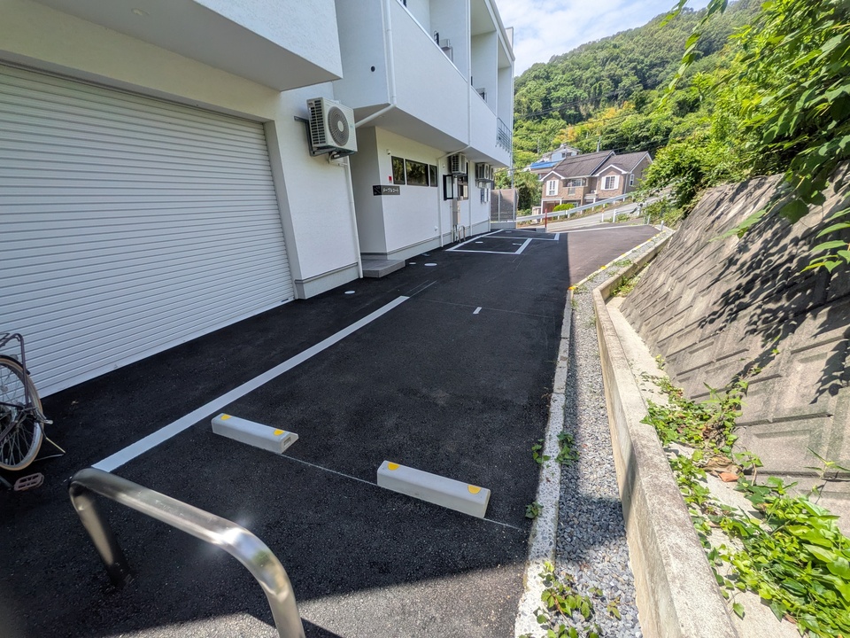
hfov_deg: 102.1
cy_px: 319
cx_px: 425
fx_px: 344
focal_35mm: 14
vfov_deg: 85.7
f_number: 2.2
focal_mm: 1.83
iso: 50
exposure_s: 1/1058
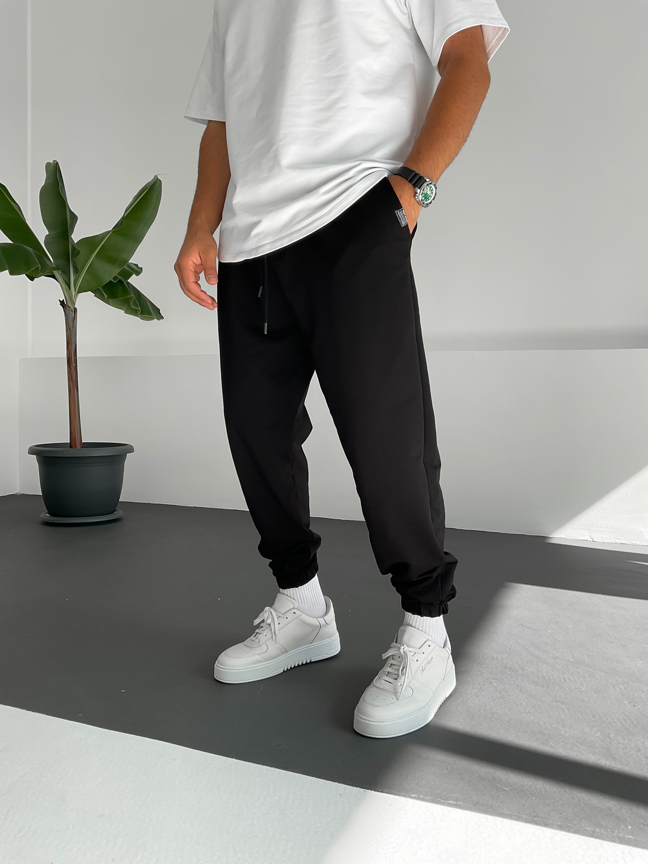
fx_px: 724
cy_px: 432
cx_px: 324
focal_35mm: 29
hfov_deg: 48.2
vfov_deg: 61.7
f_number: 1.8
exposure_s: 1/310
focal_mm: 3
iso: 16
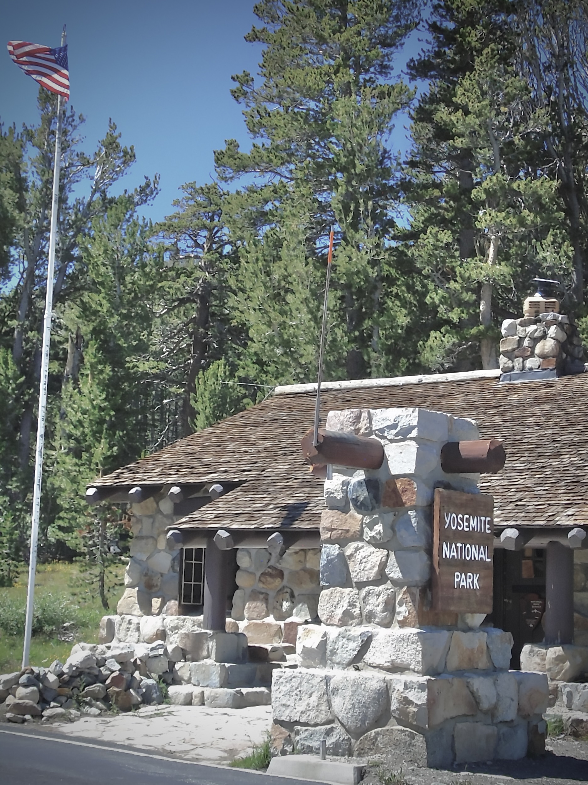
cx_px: 294
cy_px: 392
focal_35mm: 62
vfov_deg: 31.2
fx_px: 1405
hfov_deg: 23.6
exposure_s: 1/400
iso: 400
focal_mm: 11
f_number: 4.5
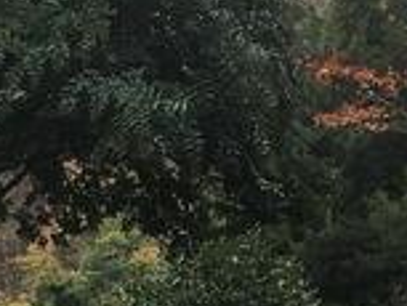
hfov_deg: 9.5
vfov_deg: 7.0
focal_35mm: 207
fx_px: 2436
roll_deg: -1.2
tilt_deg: -8.3
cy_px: 537
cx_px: 27
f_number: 2.4
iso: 25
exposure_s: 1/202
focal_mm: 3.3
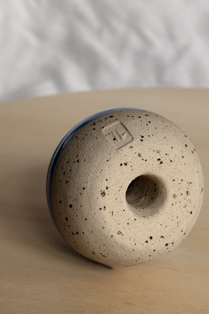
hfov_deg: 17.7
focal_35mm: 77
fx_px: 670
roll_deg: -0.7
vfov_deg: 26.3
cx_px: 126
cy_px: 144
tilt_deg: -24.1
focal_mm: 5.96
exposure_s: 1/121
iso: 40
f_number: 1.6
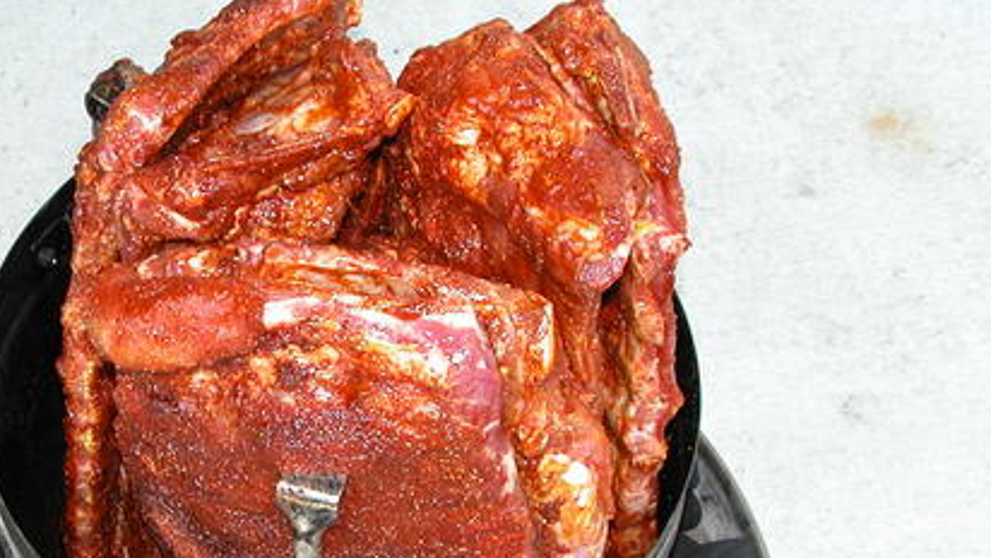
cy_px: 473
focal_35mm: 81
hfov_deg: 25.8
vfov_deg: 14.8
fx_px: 2129
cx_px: 221
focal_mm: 8.9
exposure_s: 1/99.3
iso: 100
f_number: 3.5
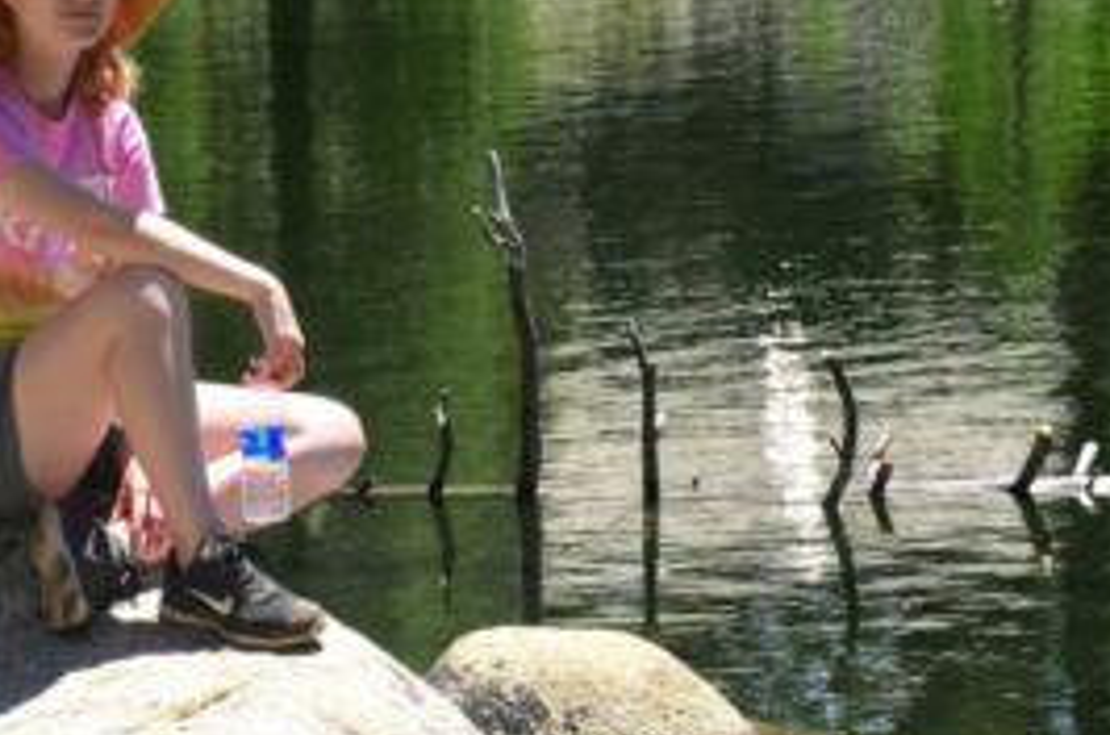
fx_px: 8890
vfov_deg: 4.7
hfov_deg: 7.1
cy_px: 332
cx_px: 492
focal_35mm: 289
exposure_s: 1/100
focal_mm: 80
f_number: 16
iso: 200
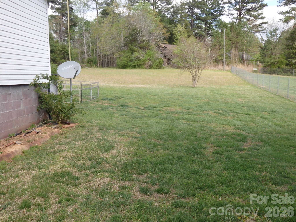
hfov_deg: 55.4
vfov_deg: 42.9
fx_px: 282
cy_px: 111
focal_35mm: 33
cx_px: 148
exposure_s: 1/400
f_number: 3.4
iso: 100
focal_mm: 6
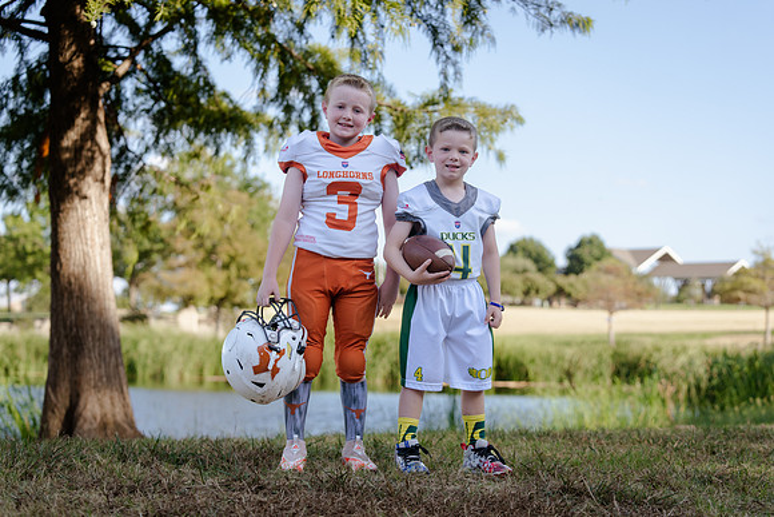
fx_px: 1505
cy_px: 258
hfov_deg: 28.8
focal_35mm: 70
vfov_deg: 19.5
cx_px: 387
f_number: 3.5
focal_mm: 70
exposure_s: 1/320
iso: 100
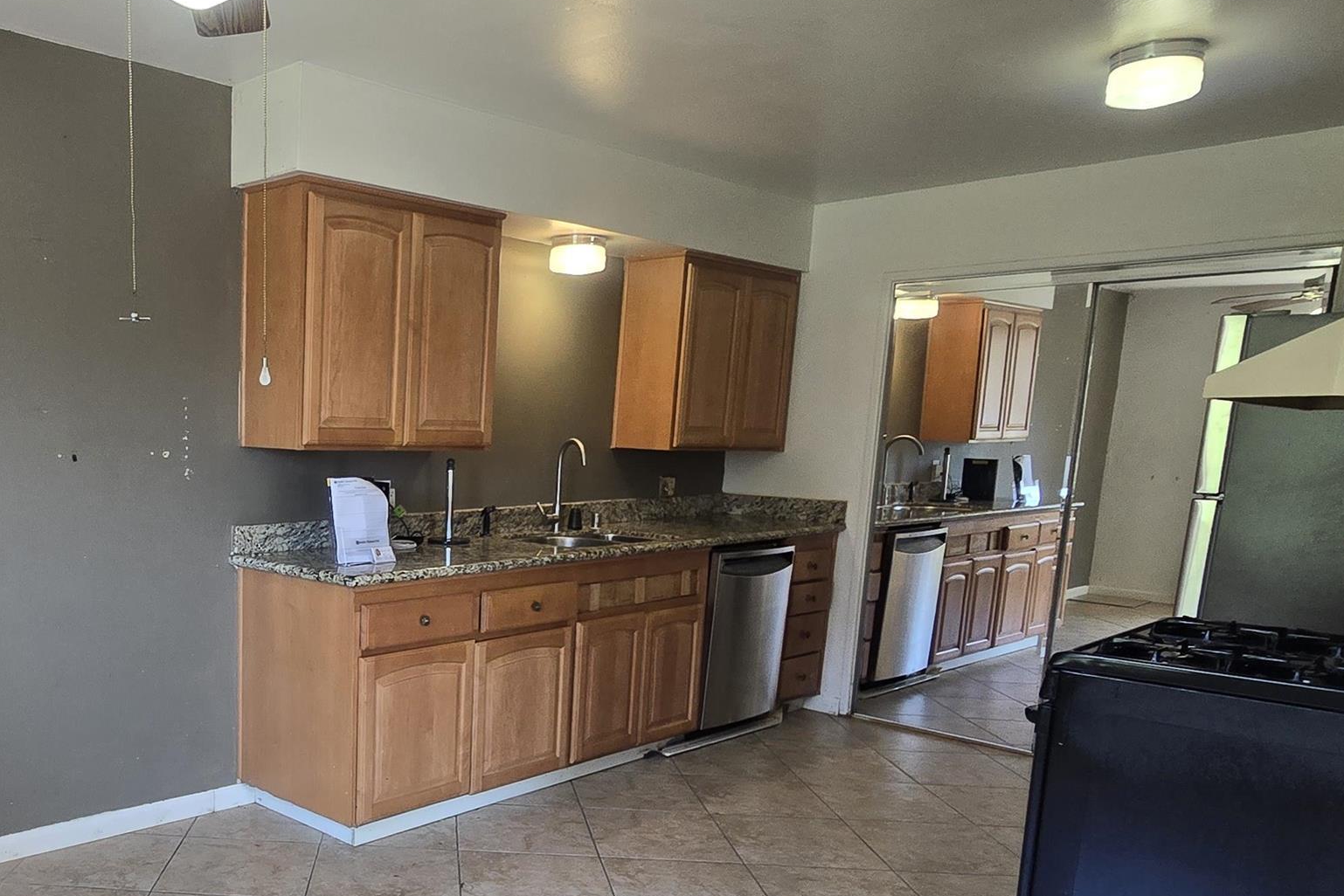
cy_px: 616
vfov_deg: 47.0
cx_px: 307
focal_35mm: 27
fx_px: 1008
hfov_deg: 62.7
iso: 80
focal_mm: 2.2
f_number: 2.2
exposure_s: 1/60
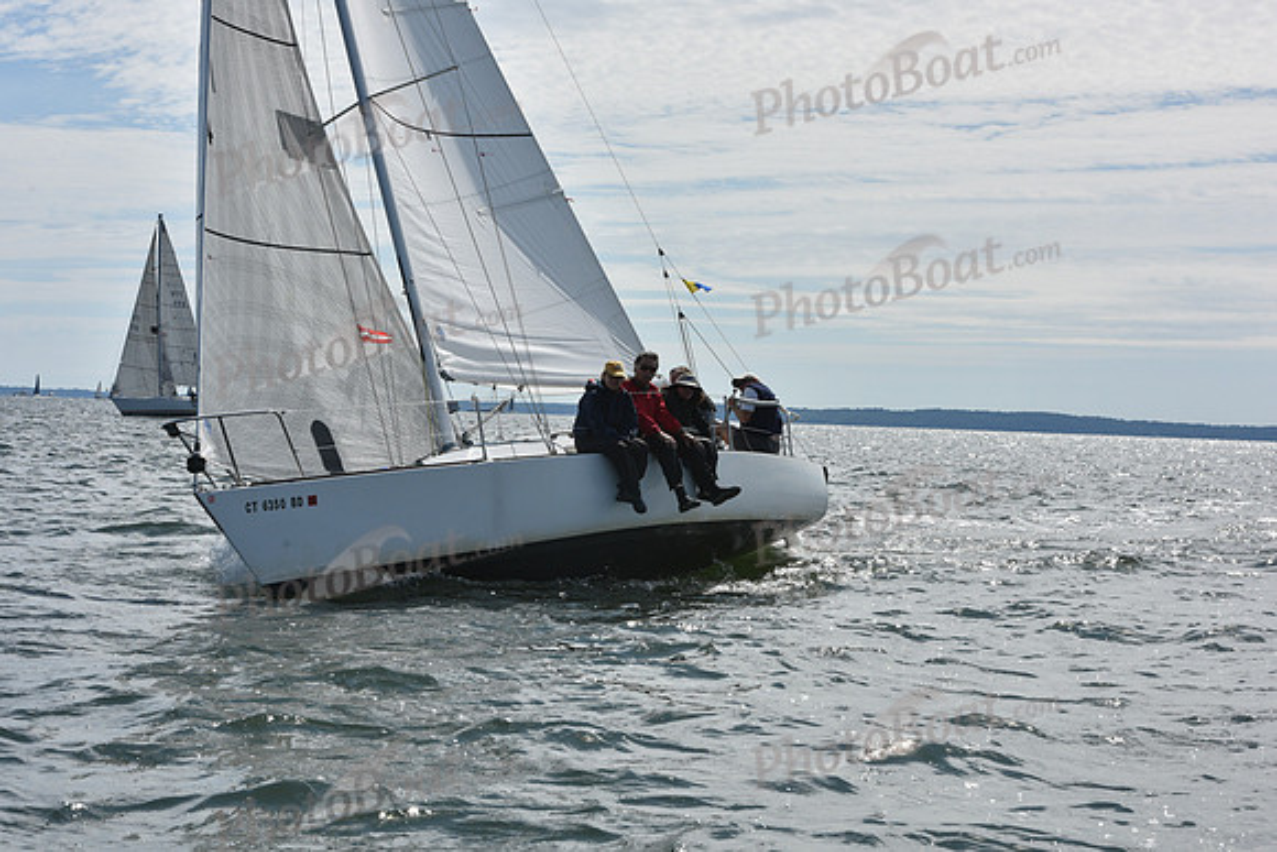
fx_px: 2484
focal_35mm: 70
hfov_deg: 28.8
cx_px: 638
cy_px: 426
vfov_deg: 19.5
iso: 320
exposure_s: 1/1000
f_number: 11
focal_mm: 70
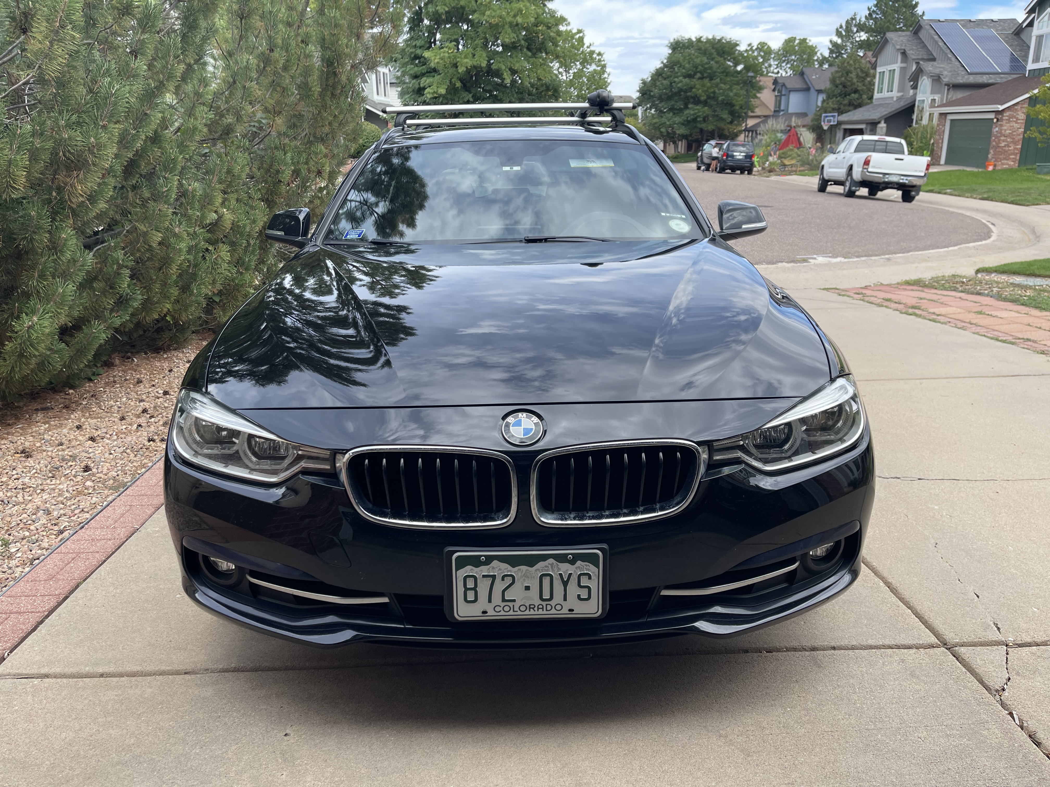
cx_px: 525
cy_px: 394
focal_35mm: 25
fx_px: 758
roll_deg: +1.6
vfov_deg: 54.9
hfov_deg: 69.4
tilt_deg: -19.9
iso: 32
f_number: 1.6
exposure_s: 1/908
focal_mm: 5.1
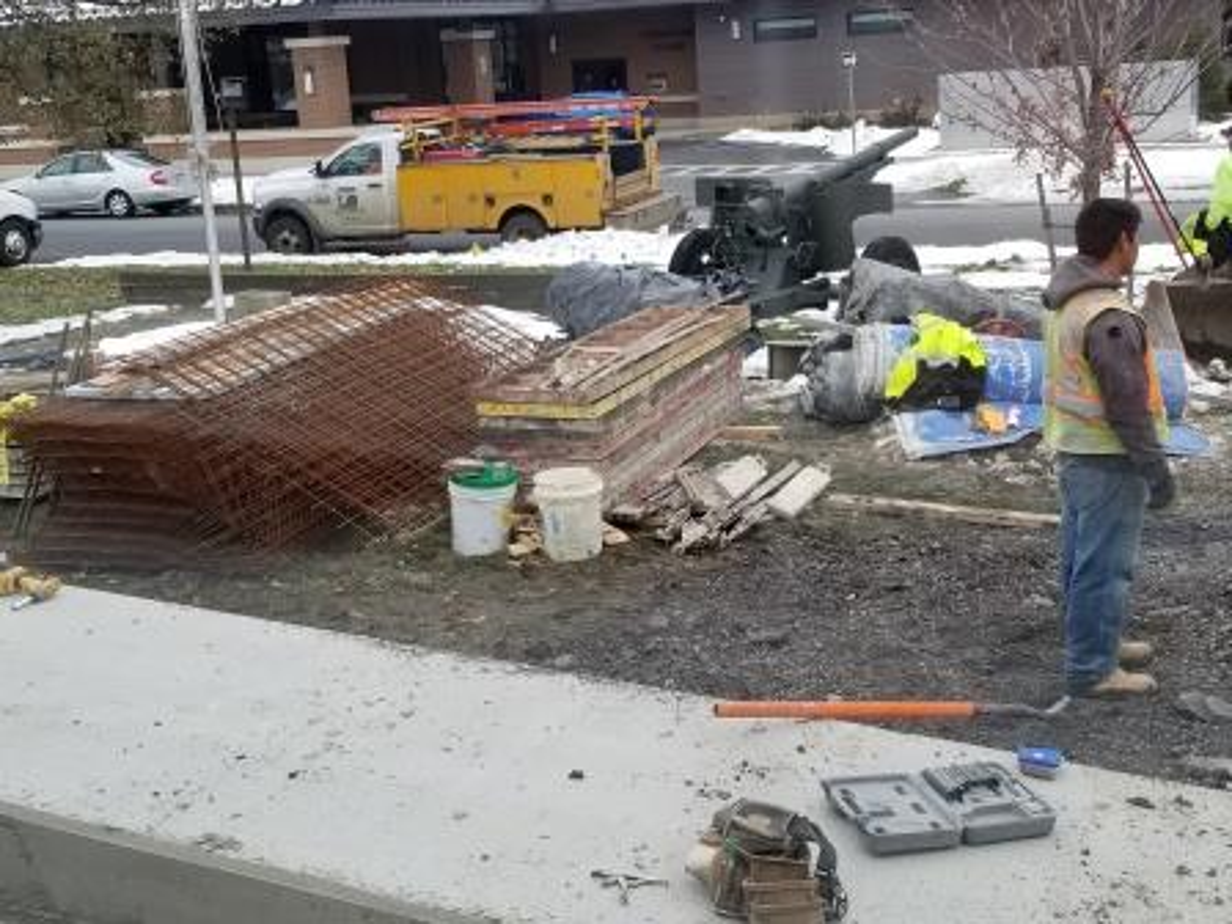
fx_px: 925
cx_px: 616
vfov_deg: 53.1
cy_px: 462
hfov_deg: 67.3
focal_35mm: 26
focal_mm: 4.25
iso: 50
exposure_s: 1/544
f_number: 1.7
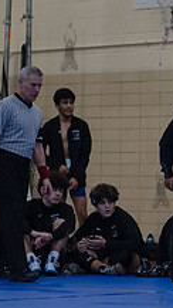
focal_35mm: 203
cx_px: 343
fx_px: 1656
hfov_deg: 5.8
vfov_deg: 10.6
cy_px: 252
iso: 5000
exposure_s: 1/400
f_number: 3.2
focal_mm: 70
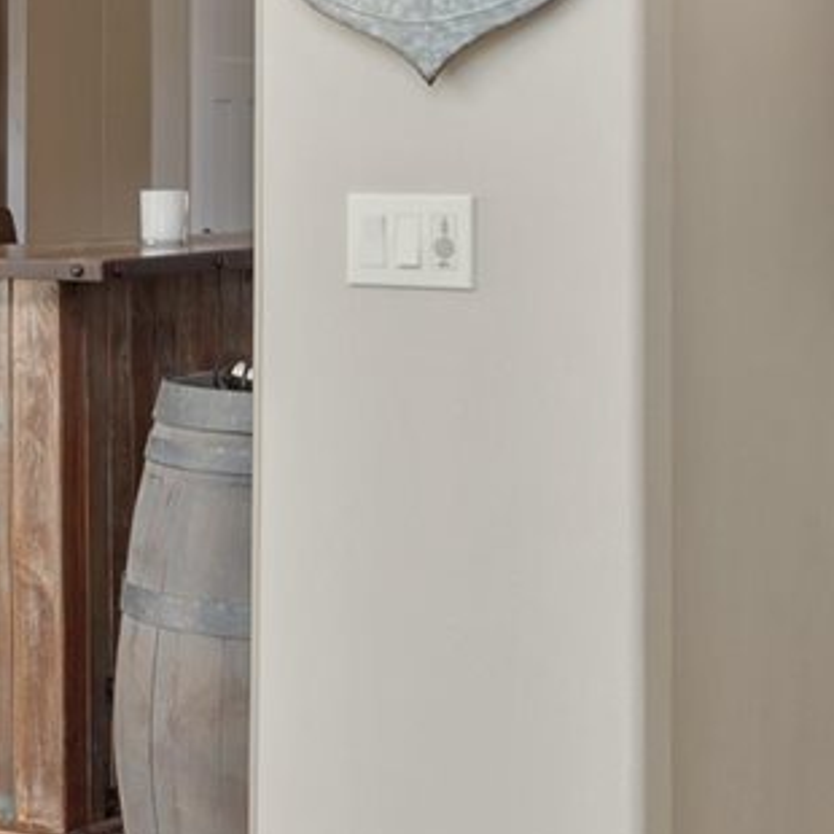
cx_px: -393
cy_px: 164
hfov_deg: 13.9
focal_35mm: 118
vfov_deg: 14.7
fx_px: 3216
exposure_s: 1/4
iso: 100
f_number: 8
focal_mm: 14
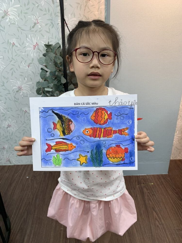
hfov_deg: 53.1
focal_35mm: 26
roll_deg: +2.7
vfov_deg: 67.3
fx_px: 182
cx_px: 91
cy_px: 122
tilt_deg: -23.3
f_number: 1.8
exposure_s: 1/99
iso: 40
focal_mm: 4.25
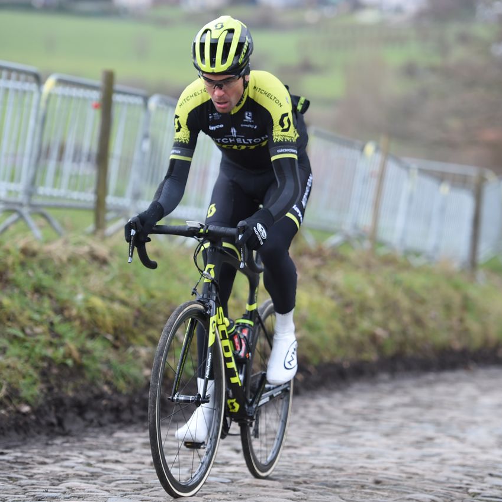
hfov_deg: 10.1
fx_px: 2838
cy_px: 251
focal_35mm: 173
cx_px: 274
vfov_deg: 10.1
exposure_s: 1/1000
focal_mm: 135
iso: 800
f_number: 2.8
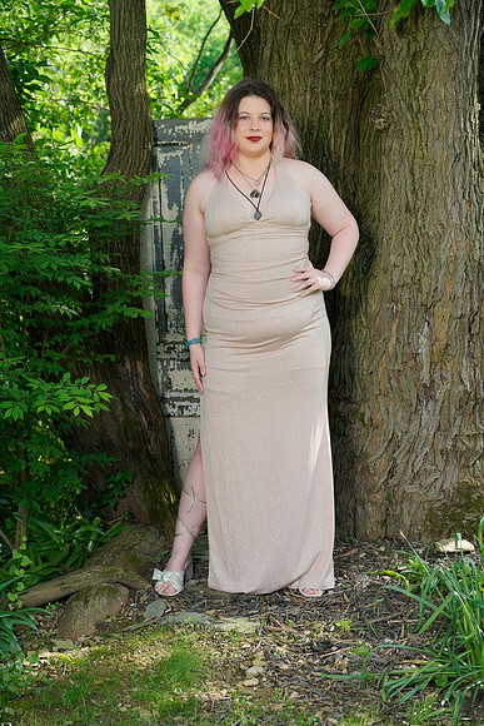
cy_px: 363
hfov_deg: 21.6
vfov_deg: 31.9
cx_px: 242
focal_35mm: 63
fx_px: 1270
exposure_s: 1/200
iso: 250
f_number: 5.6
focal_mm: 63
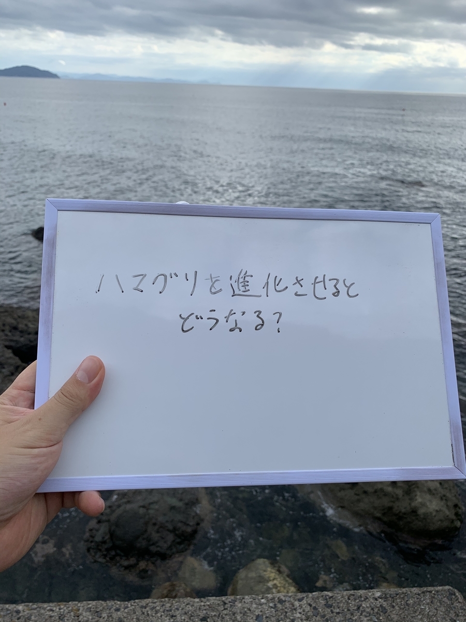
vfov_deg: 67.3
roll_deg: -0.6
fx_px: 467
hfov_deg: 53.1
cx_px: 233
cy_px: 311
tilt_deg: -25.6
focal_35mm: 26
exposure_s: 1/1610
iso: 25
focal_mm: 4.25
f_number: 1.8
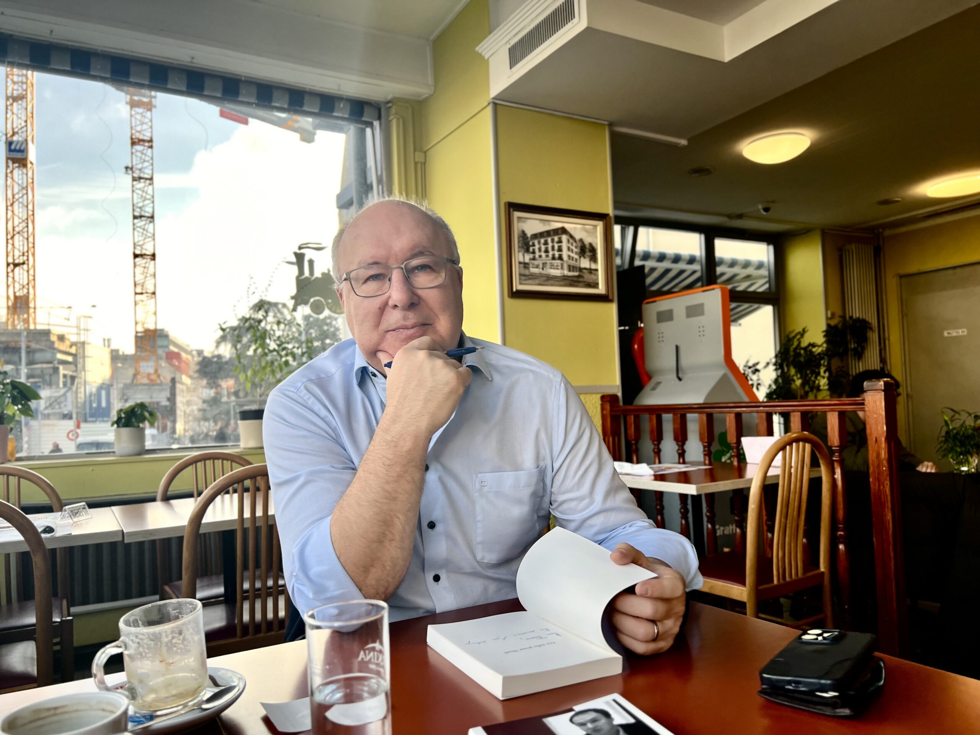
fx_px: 736
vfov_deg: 53.1
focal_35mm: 26
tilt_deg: +3.4
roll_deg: +0.2
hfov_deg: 67.3
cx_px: 490
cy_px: 368
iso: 50
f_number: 1.5
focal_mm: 5.7
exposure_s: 1/445
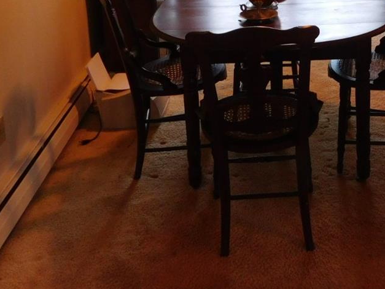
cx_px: 301
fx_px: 612
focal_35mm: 55
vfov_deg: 24.3
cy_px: -50
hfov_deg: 34.0
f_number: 3
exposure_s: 1/30
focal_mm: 4
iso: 250
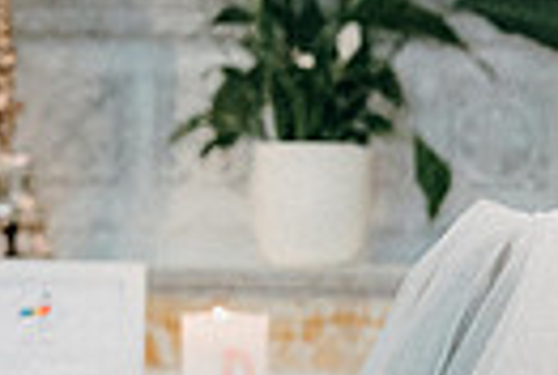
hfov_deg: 6.5
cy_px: 722
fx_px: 4800
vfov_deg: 4.4
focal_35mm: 309
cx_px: 912
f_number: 3.5
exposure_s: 1/160
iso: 4000
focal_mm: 47
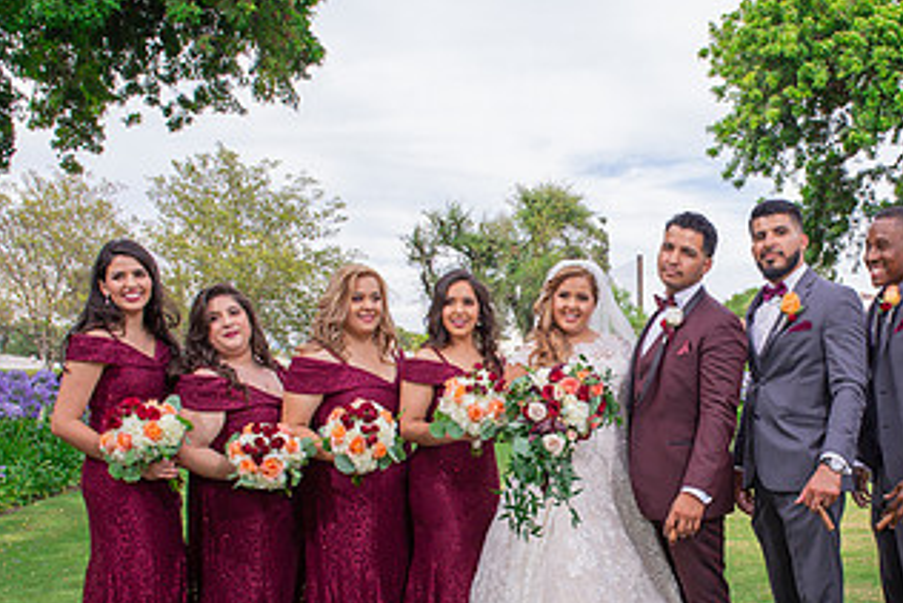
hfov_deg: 43.1
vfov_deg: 30.3
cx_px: 672
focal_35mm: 44
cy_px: 409
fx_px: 1104
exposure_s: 1/250
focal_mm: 24
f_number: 7.1
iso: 400
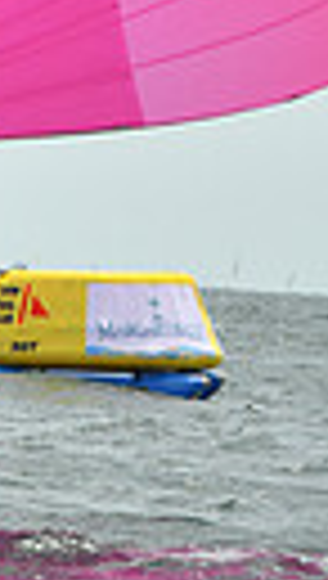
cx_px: -957
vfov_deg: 3.0
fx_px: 10882
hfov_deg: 1.7
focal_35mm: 707
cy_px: -164
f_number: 9
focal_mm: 150
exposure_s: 1/1250
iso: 320
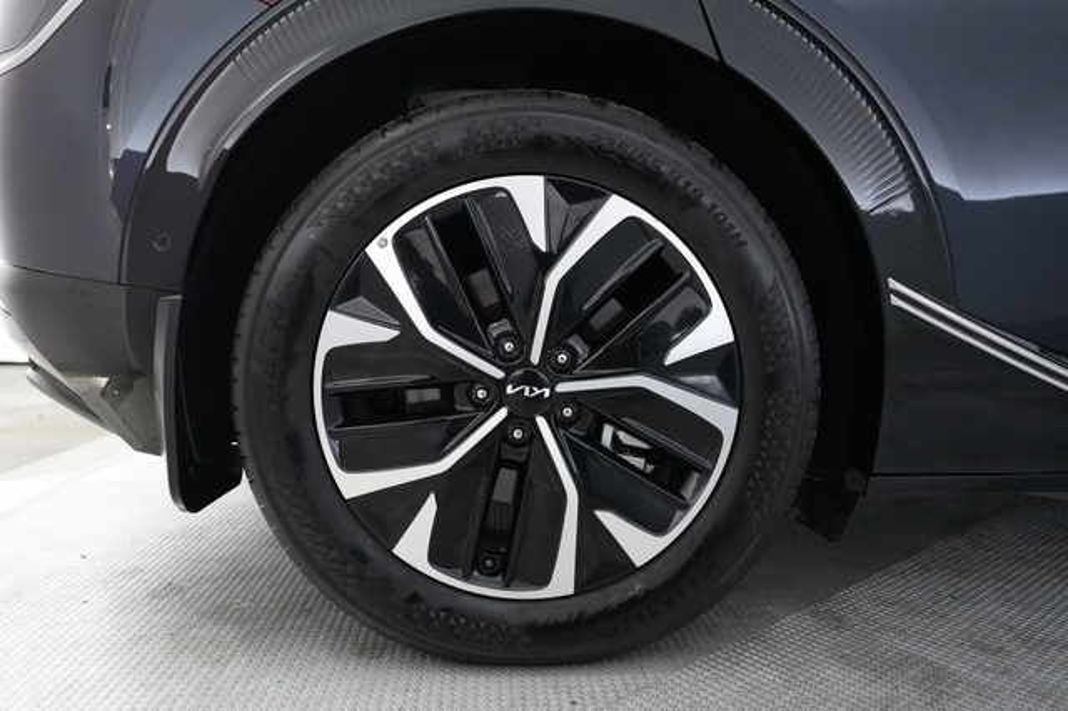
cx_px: 534
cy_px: 356
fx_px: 712
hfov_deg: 73.8
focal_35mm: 24
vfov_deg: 53.1
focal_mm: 24
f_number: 2.8
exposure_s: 1/160
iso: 5000
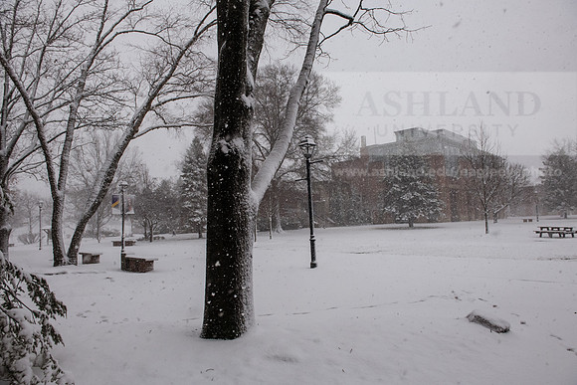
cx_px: 288
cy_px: 192
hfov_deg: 73.7
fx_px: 385
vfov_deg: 53.2
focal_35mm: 24
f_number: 7.1
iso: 1000
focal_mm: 24
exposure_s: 1/640
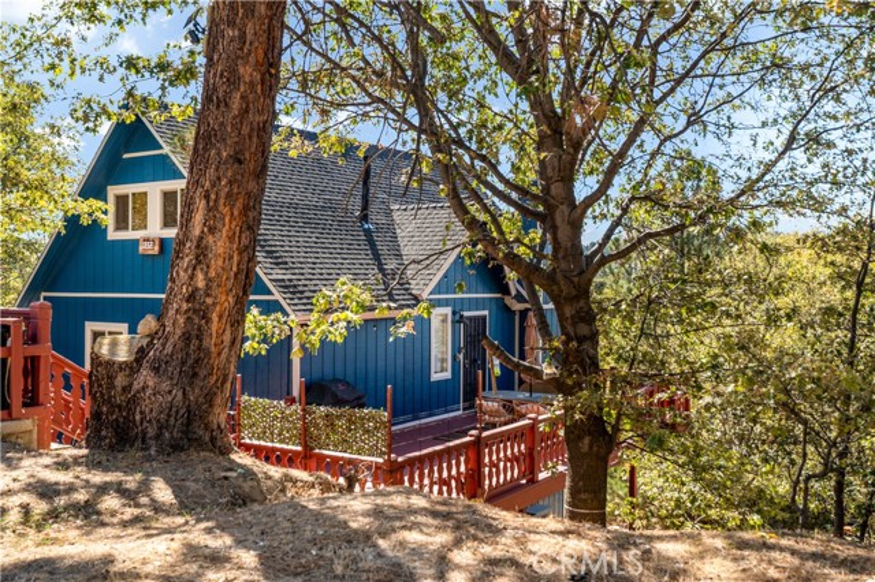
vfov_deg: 37.8
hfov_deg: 54.5
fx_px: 850
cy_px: 291
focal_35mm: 35
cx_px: 438
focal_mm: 35
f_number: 7.1
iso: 100
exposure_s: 1/100
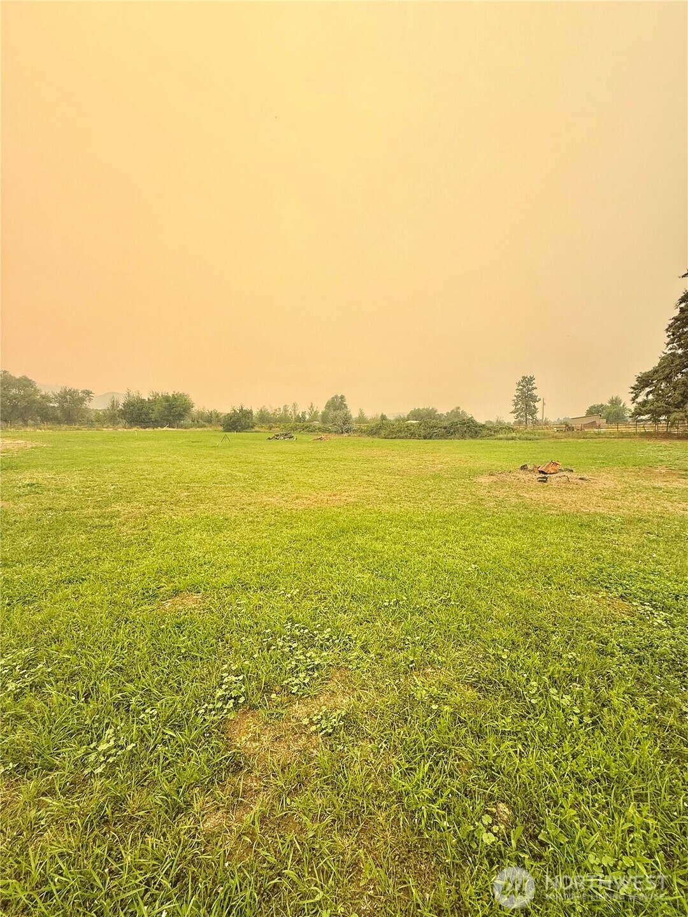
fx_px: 371
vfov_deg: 102.1
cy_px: 458
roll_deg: +0.3
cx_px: 344
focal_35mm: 14
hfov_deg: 85.7
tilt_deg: -3.1
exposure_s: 1/1105
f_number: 2.2
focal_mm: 2.22
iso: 50
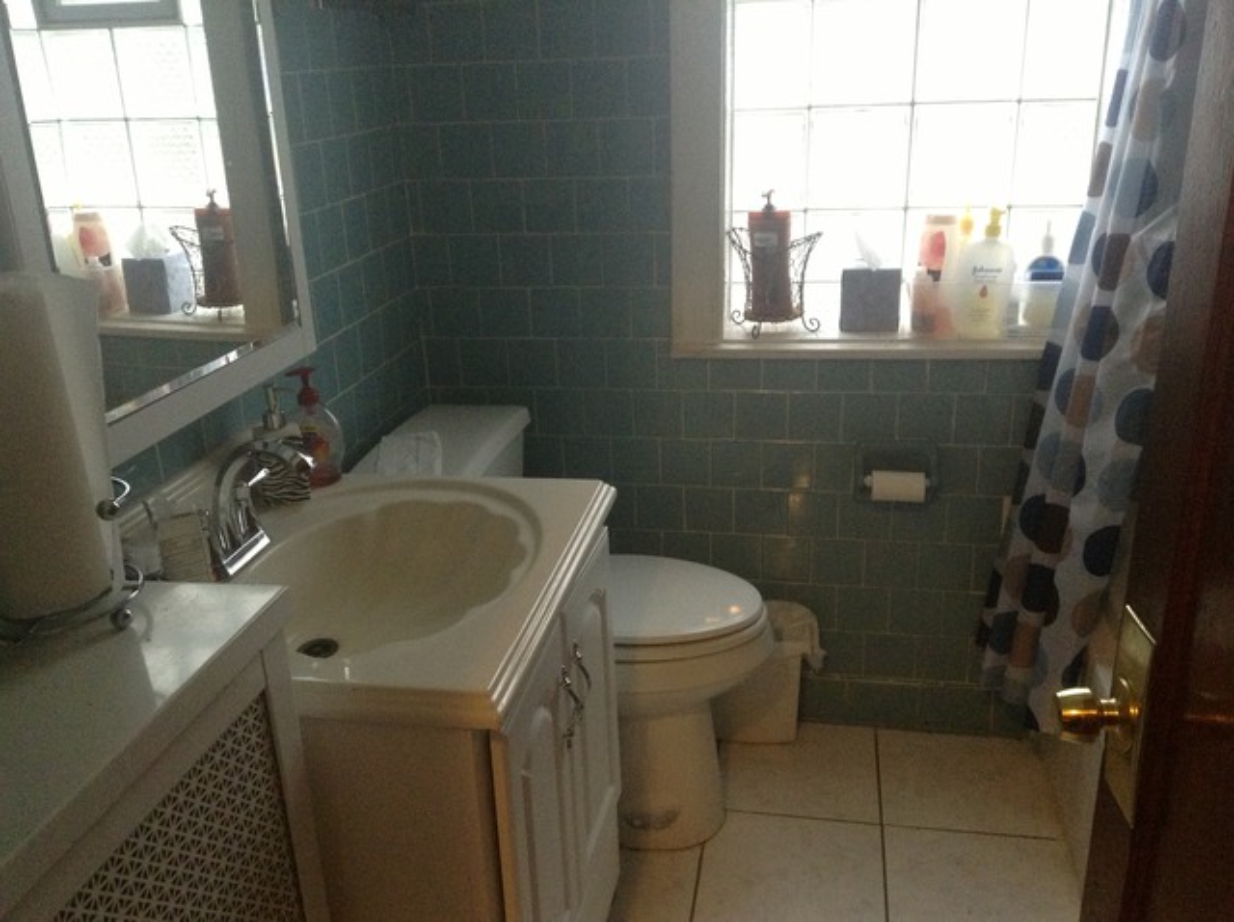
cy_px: 461
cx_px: 617
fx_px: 1175
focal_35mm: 33
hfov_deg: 55.4
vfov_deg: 42.8
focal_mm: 3.3
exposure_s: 1/24
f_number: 2.4
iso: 200
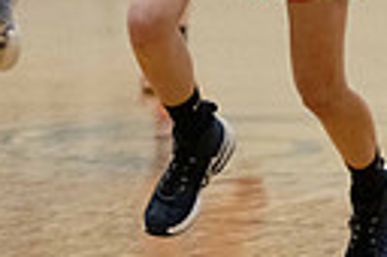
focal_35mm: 544
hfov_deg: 3.8
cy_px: -204
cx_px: 568
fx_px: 5841
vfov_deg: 2.5
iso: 10000
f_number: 3.5
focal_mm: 120
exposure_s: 1/1250
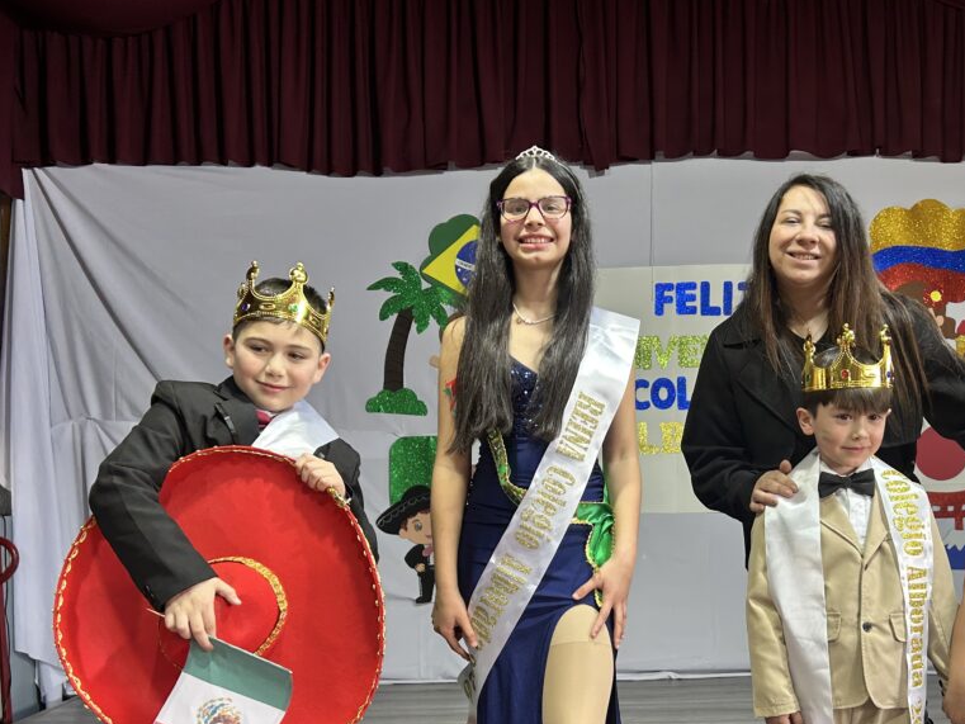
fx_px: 1143
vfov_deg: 34.5
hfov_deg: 45.5
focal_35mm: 41
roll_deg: +1.0
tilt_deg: -2.1
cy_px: 526
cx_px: 588
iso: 80
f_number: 1.5
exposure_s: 1/100
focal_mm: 5.7
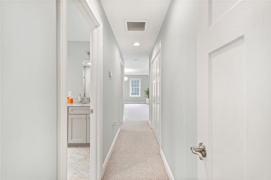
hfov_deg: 100.4
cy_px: 90
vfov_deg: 77.2
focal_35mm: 15
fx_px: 113
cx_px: 136
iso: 400
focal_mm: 10
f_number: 10
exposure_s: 1/5
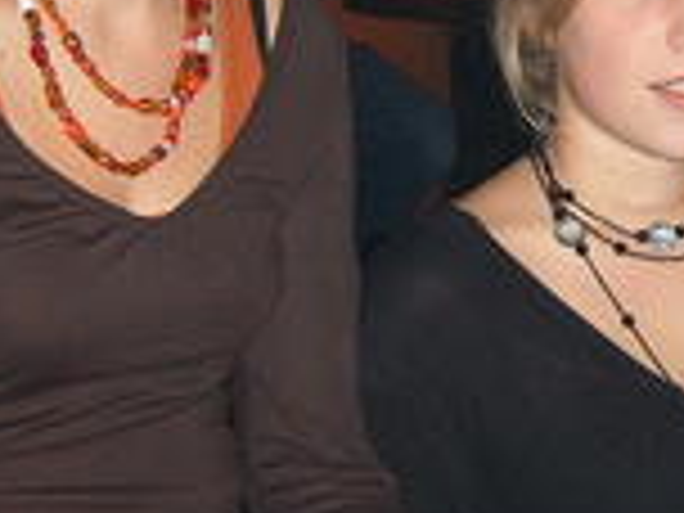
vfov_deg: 13.5
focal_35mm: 109
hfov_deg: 17.7
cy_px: 76
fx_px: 2154
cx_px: 648
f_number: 2.8
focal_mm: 5.8
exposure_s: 1/30
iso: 100
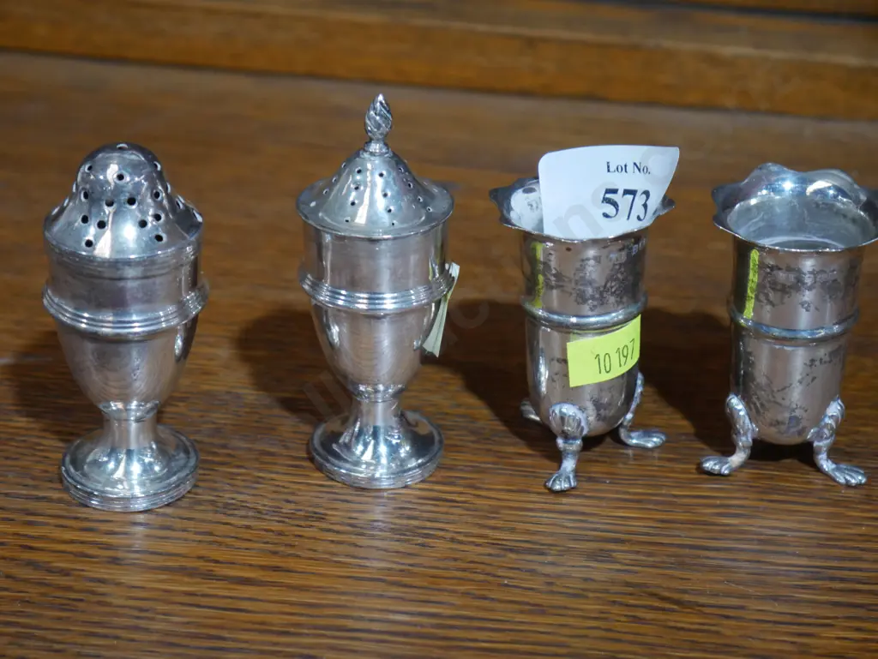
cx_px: 439
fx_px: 2132
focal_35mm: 84
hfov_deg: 23.3
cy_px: 330
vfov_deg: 17.6
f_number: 5.6
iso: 1600
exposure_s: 1/100
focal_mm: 42
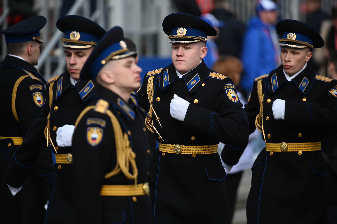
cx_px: 168
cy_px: 112
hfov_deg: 5.2
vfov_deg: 3.4
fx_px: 3744
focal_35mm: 400
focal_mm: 400
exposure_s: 1/1000
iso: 200
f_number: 5
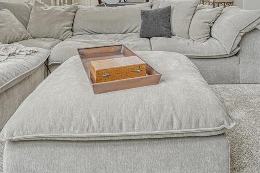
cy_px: -10
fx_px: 238
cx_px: 139
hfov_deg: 57.2
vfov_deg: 35.1
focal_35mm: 33
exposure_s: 1/5
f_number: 8
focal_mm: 14
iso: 400
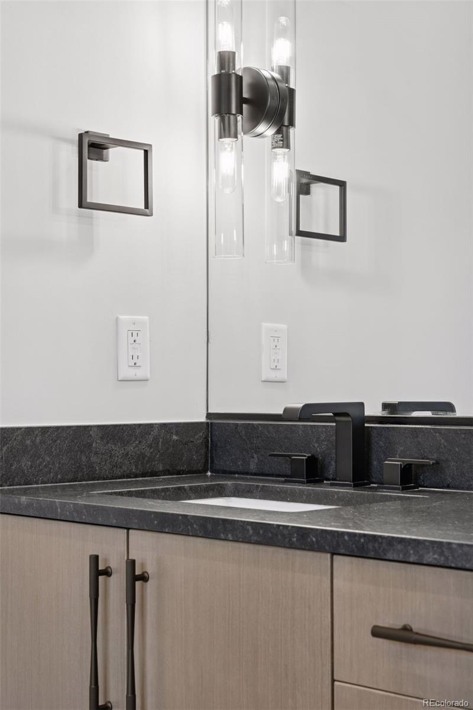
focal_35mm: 61
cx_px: 236
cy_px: 355
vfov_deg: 32.9
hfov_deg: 22.3
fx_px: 1202
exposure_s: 1/13
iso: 400
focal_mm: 61
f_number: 10
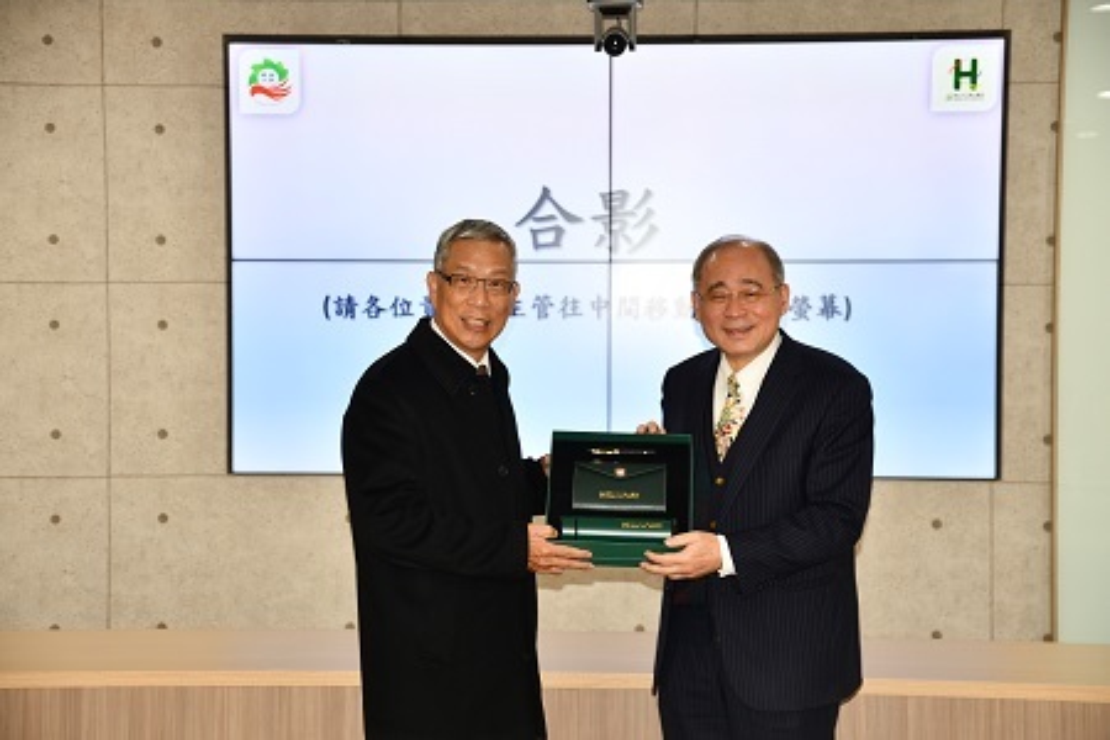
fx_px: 2035
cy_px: 370
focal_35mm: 66
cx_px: 555
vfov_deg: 20.6
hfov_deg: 30.5
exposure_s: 1/60
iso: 200
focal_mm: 44
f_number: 3.5
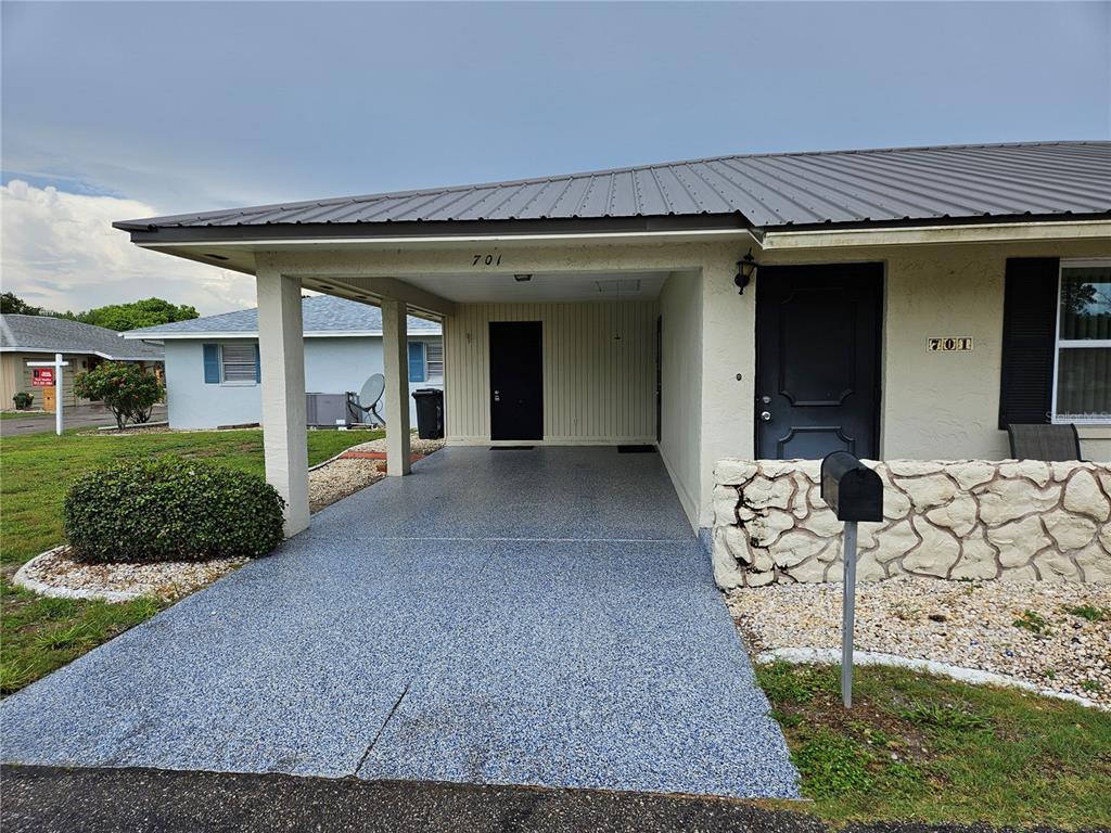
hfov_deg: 73.9
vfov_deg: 58.9
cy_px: 416
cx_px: 556
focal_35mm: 23
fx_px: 738
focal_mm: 5.4
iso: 25
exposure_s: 1/1179
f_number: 1.8
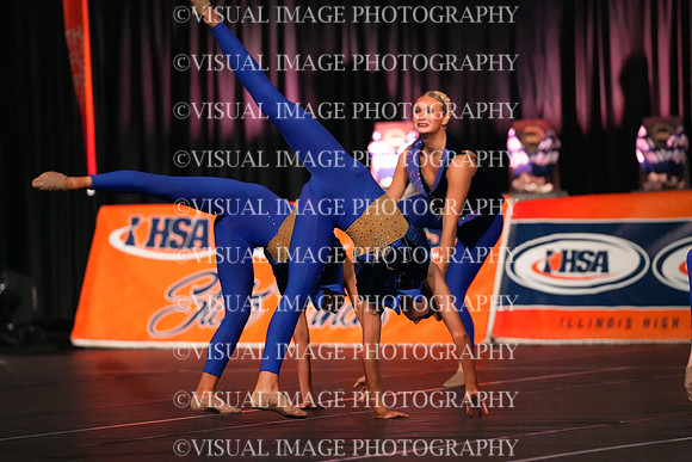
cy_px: 231
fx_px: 5768
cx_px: 346
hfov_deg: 6.9
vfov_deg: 4.6
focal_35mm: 300
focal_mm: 300
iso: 16000
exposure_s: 1/1250
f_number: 3.5
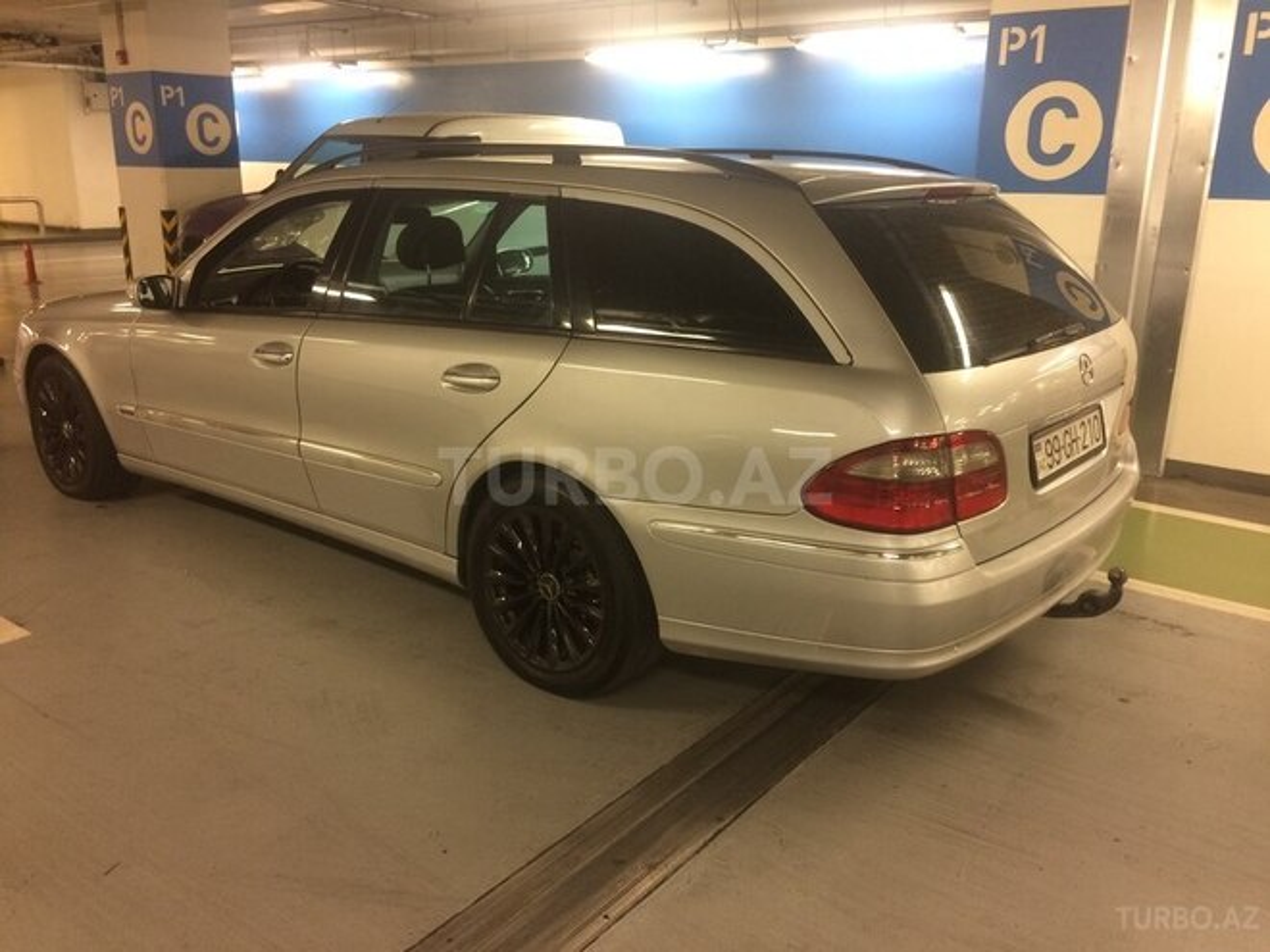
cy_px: 476
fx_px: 1064
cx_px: 635
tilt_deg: -16.7
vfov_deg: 48.2
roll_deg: -0.9
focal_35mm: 29
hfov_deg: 61.7
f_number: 2.2
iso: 160
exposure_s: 1/33
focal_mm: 4.15
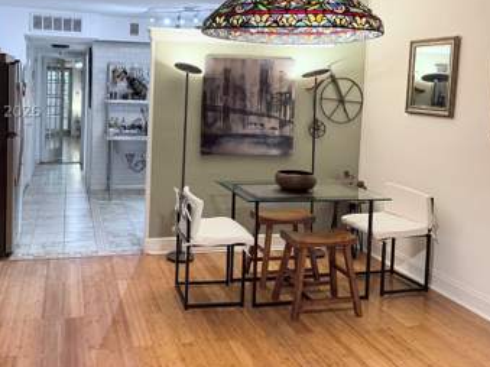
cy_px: 111
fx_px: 481
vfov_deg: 41.0
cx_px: 173
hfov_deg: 53.2
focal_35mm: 34
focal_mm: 6.76
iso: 200
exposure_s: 1/84
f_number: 1.78
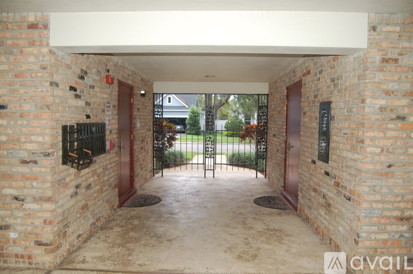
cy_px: 137
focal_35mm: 27
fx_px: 309
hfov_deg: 67.4
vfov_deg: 47.8
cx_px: 206
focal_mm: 18
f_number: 3.5
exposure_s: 1/320
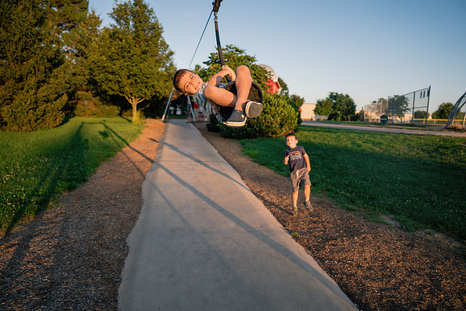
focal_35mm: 24
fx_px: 311
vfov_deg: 53.2
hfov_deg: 73.7
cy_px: 156
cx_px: 233
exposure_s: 1/3200
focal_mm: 24
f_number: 2.8
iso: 320
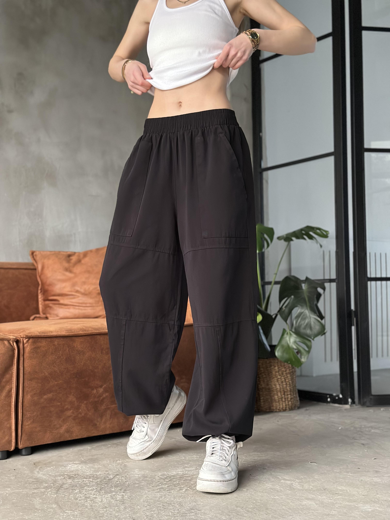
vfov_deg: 39.7
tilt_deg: +3.4
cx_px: 195
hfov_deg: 30.3
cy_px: 260
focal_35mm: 48
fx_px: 721
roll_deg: +0.6
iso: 800
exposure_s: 1/39
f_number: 1.78
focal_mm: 6.86
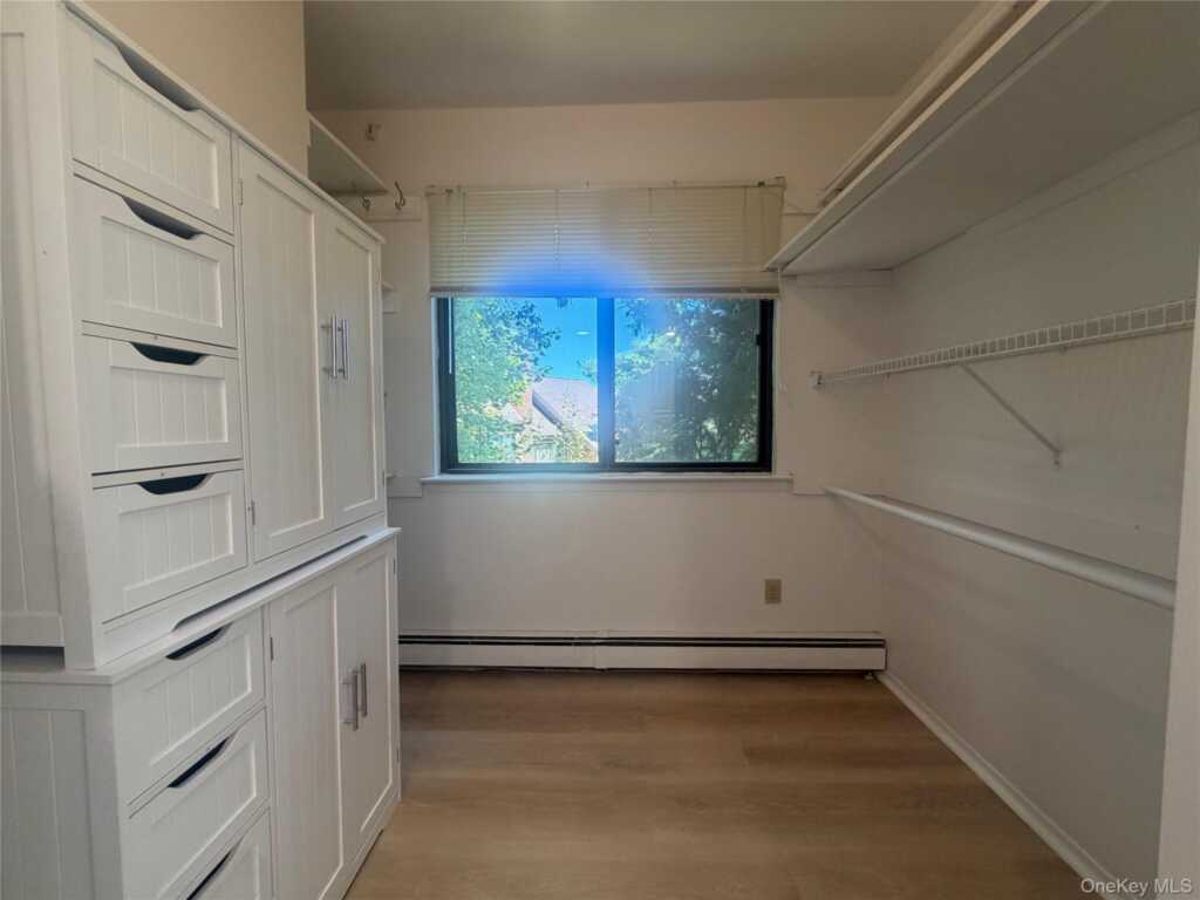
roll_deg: +0.7
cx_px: 600
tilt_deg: -2.7
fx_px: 485
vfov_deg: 85.7
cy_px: 450
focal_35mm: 14
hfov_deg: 102.1
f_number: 2.2
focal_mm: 2.22
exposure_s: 1/120
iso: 200
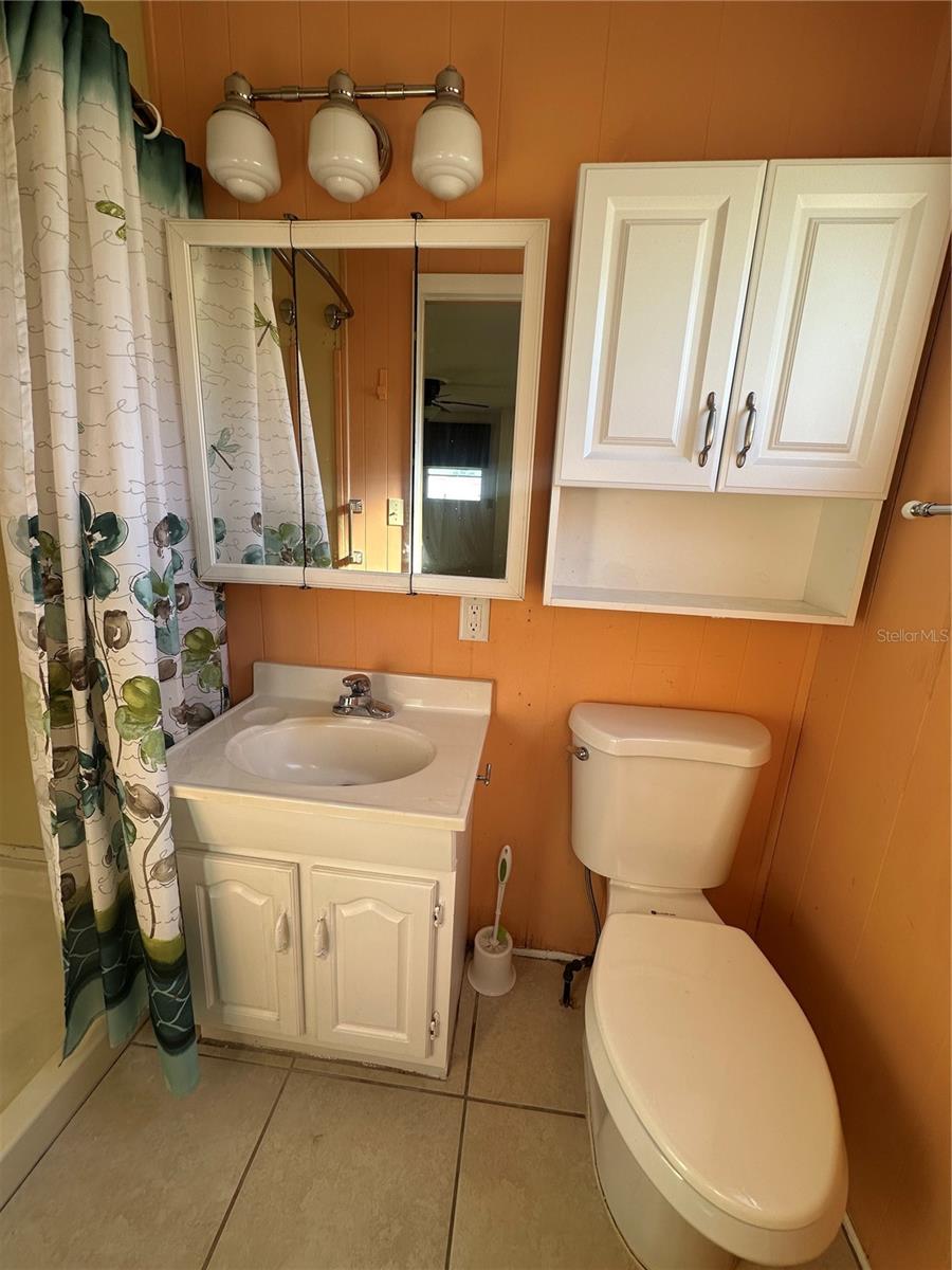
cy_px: 635
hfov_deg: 85.7
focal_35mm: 14
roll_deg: -3.3
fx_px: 513
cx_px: 476
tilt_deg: -12.7
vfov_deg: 102.1
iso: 40
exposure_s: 1/107
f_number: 2.2
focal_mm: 2.22
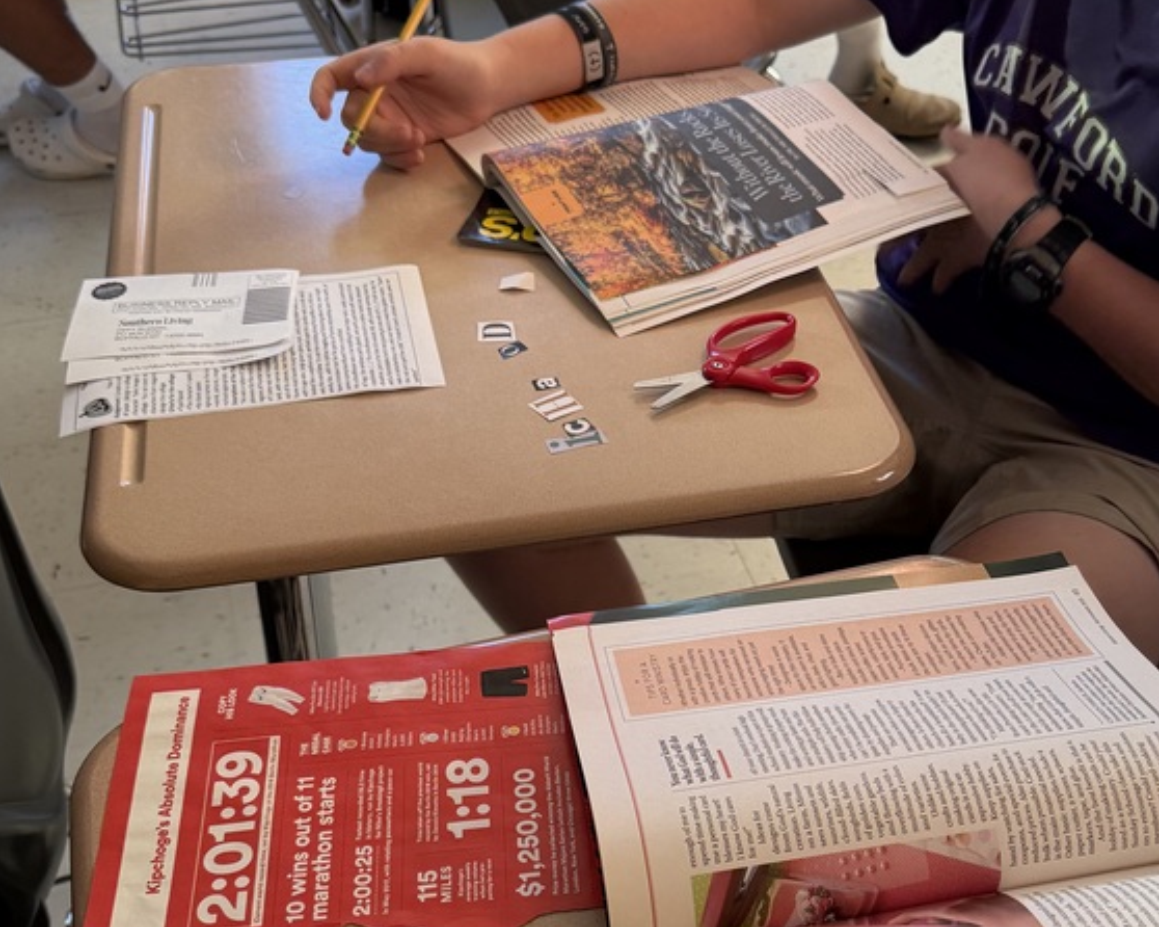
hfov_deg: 42.6
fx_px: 1474
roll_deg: -1.6
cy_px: 580
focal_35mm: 43
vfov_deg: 34.7
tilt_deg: -42.4
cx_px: 727
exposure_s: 1/120
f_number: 1.78
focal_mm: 6.76
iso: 200
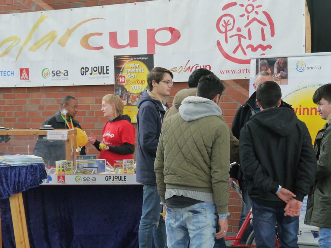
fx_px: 918
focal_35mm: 96
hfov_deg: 20.4
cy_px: 117
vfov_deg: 15.4
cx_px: 138
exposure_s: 1/80
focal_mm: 40
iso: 640
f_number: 4.7
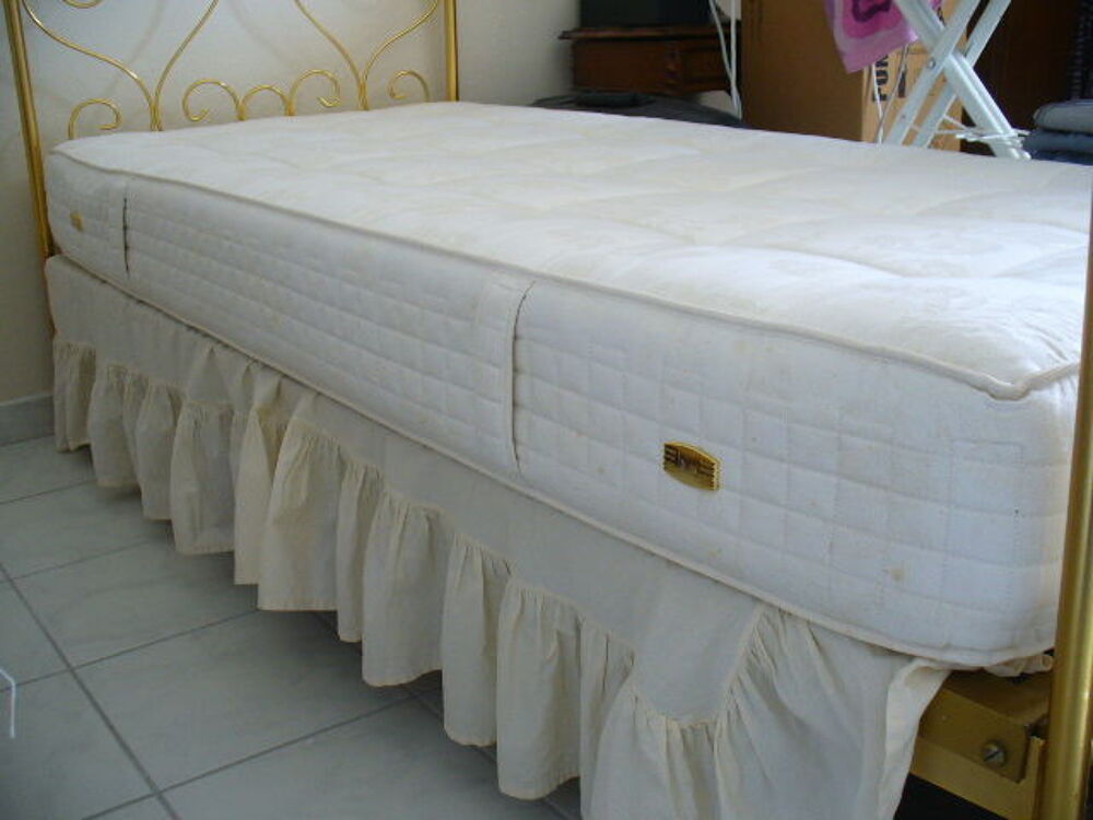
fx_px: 1168
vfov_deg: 38.7
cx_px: 546
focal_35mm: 37
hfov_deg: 50.1
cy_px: 410
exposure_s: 1/25
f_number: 2.8
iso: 100
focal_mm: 6.1
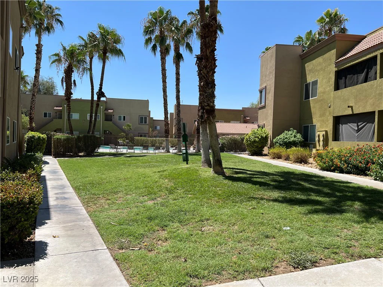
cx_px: 192
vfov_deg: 53.1
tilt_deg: -1.4
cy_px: 144
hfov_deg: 67.3
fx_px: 288
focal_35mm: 26
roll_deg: -1.3
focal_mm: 5.7
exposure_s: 1/4115
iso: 50
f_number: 1.5
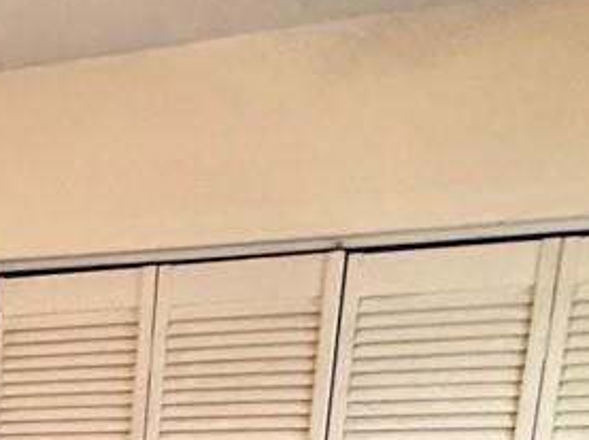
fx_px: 1376
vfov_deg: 15.1
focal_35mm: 81
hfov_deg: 20.9
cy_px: 857
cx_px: -266
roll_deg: -1.5
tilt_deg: -14.8
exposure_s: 1/60
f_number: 2.2
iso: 400
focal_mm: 2.22
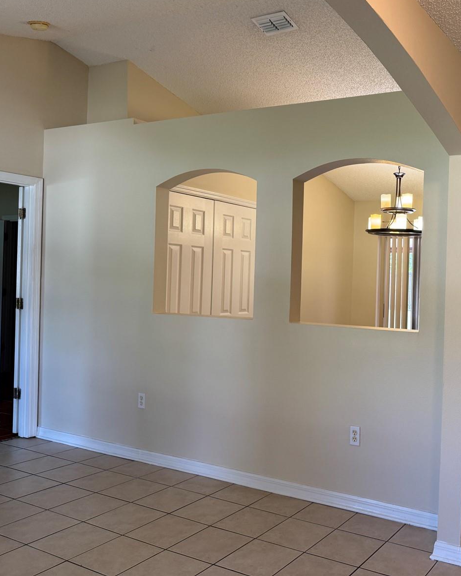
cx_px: 384
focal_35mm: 32
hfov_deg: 43.2
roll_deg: -1.9
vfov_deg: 55.7
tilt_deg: +0.5
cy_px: 281
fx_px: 546
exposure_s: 1/120
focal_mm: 6.76
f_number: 1.78
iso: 160
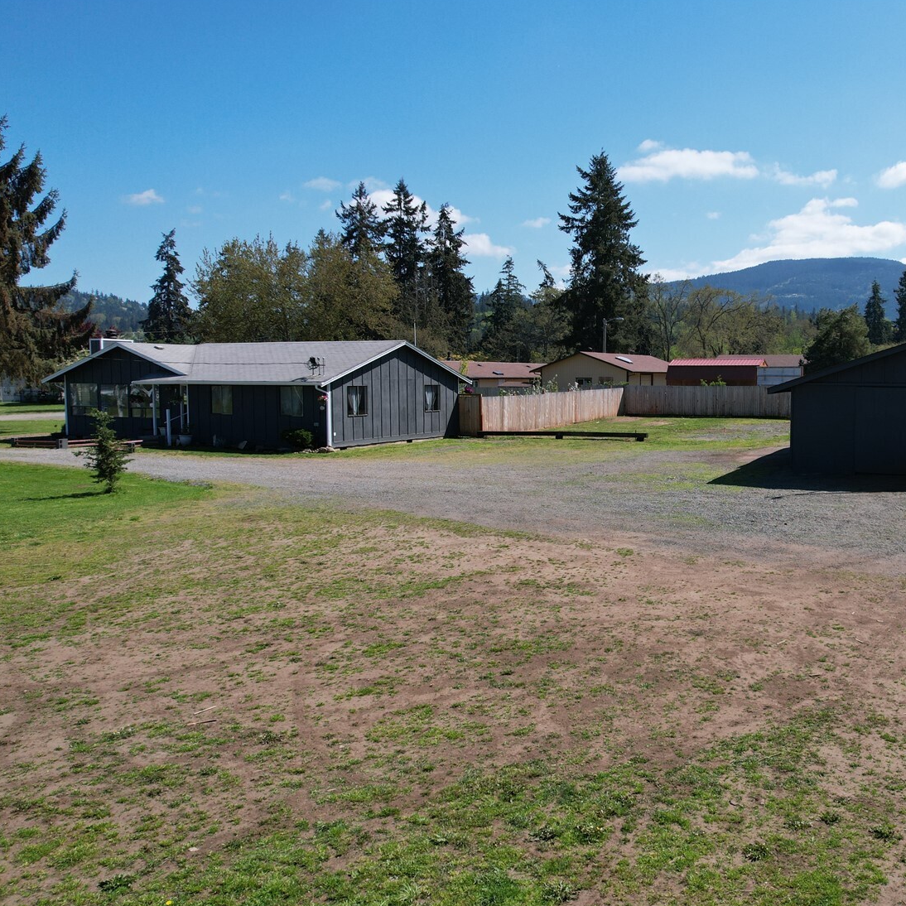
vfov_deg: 55.6
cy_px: 457
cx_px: 634
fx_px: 859
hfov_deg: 54.0
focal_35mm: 29
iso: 130
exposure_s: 1/2500
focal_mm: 8.38
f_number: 2.8
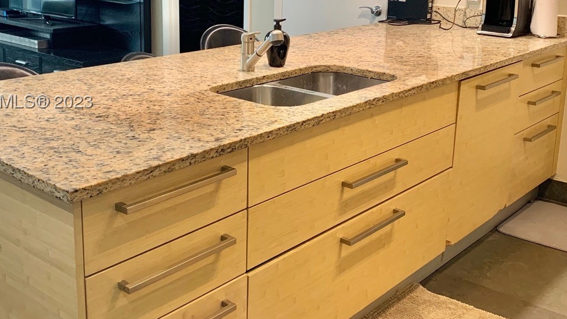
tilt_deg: -13.0
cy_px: 101
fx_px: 661
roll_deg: -0.8
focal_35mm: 44
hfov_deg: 46.4
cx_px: 268
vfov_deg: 26.9
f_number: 1.8
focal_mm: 4.25
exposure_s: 1/60
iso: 160
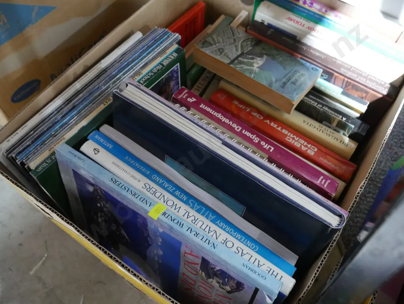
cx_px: 202
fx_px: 350
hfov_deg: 59.9
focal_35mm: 30
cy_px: 152
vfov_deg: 46.8
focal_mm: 15
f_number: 3.6
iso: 3200
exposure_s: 1/40
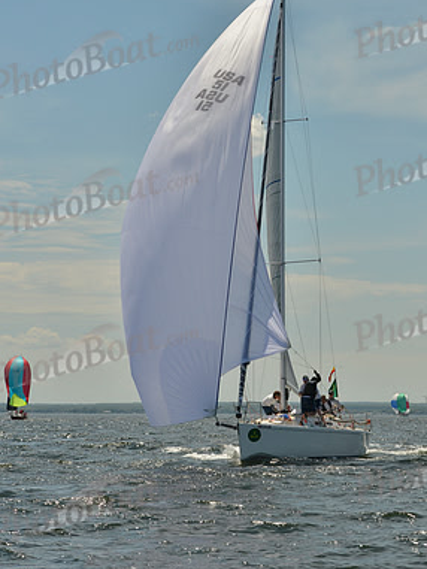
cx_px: 277
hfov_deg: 12.7
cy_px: 257
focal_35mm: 117
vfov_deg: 16.8
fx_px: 1923
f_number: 10
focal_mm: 80
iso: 280
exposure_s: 1/1600
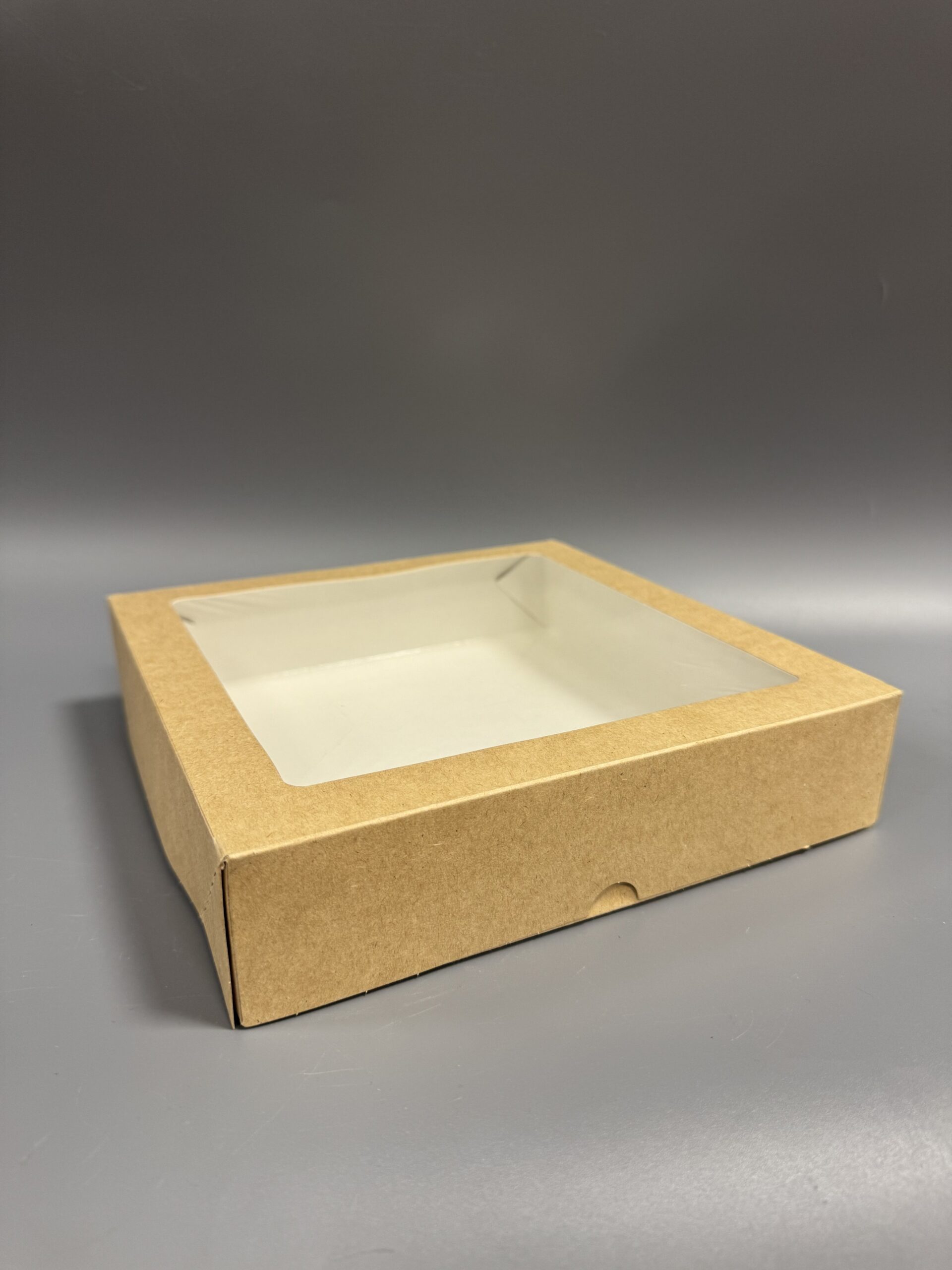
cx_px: 476
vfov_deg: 71.6
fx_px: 880
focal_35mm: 24
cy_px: 635
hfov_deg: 56.8
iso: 125
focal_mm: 6.76
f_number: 1.78
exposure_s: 1/50
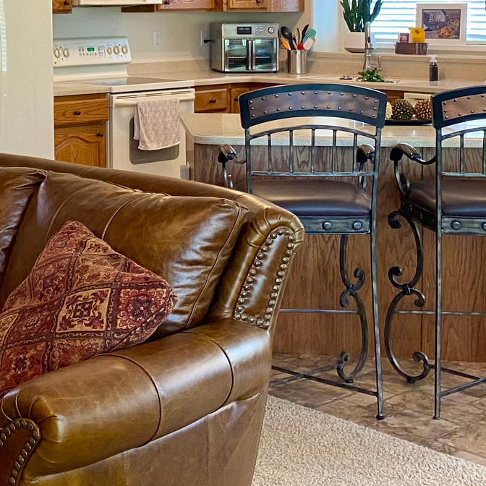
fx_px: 1112
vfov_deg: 24.0
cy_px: 48
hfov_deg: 22.7
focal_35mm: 70
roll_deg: +0.5
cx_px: -98
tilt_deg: -2.1
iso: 125
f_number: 1.8
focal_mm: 4.25
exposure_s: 1/60
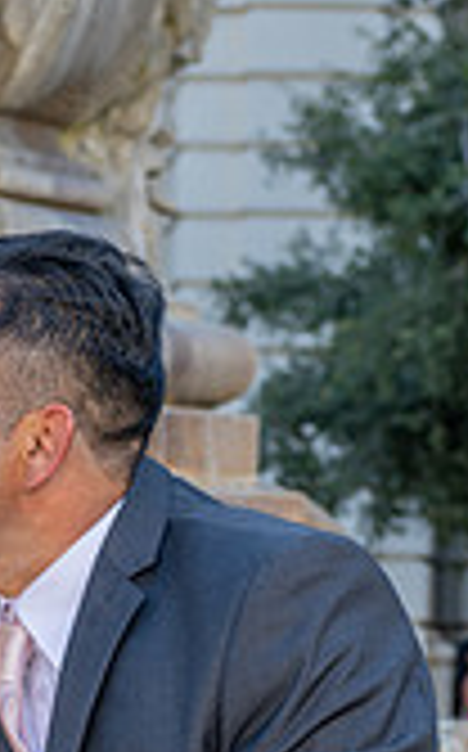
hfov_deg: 8.6
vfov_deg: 13.4
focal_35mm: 151
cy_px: 991
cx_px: -50
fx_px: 3089
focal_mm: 55
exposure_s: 1/200
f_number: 5
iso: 200
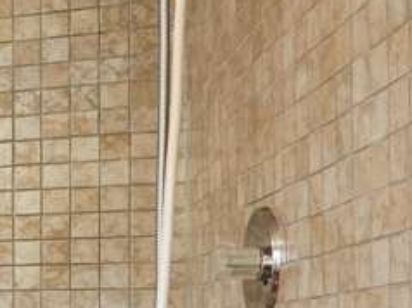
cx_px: -556
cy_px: 359
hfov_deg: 14.8
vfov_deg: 16.2
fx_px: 1046
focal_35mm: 88
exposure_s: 1/6
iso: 400
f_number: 9
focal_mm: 17
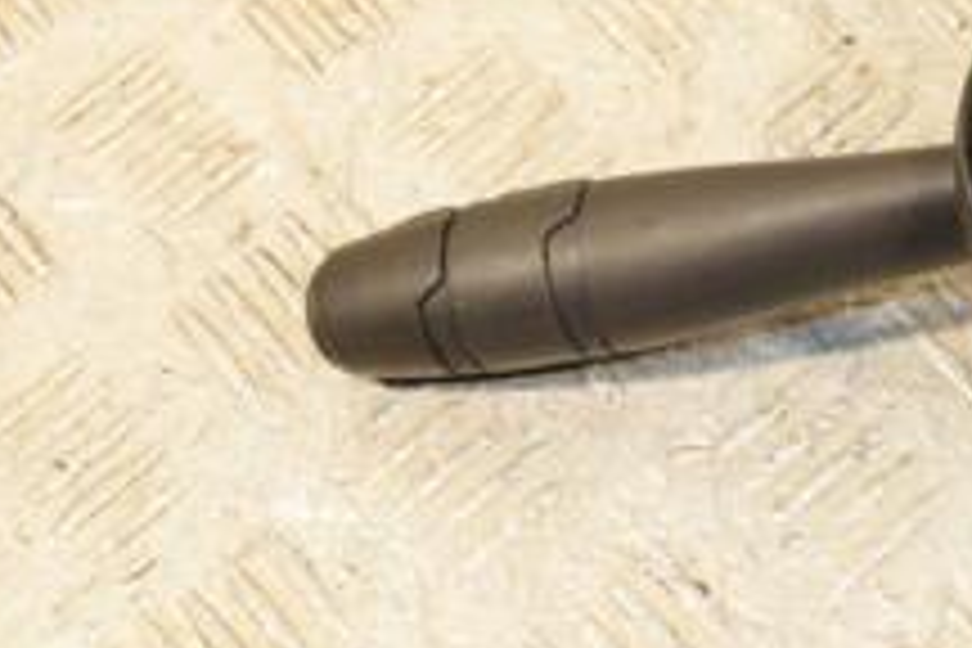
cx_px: 1080
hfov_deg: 15.9
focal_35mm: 125
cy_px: -22
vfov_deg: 10.9
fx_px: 3375
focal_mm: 30
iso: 800
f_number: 5.6
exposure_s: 1/200
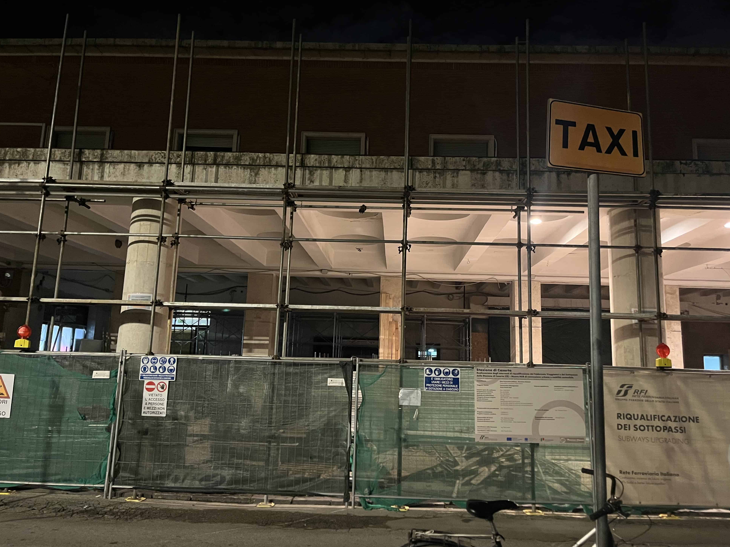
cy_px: 265
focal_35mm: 27
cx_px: 377
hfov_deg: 65.3
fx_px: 569
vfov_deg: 51.3
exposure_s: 1/25
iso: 800
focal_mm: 5.1
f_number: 1.6
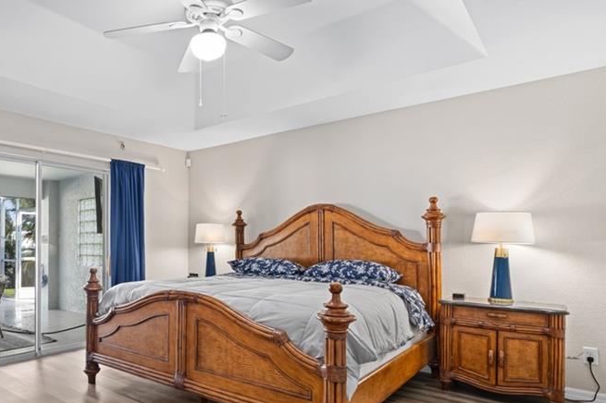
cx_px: 184
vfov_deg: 50.9
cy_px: 241
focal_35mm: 25
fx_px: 421
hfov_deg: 68.7
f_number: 8
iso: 1250
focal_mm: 16
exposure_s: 1/5
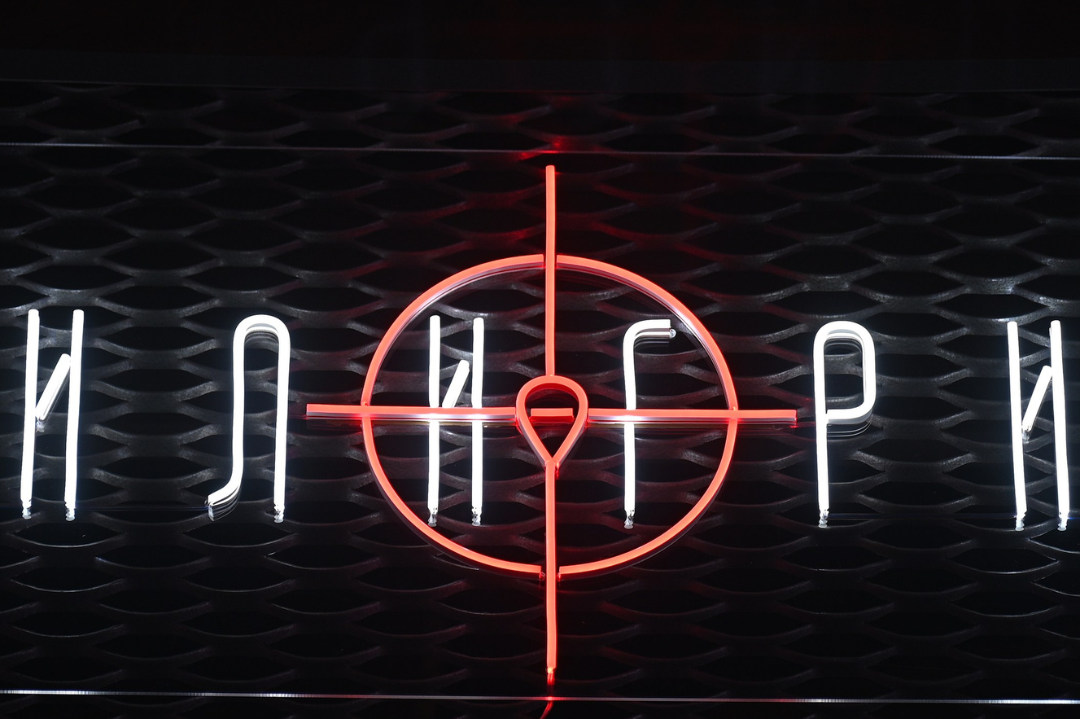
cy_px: 221
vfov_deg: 6.3
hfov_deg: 9.4
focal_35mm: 218
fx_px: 6536
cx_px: 636
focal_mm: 113
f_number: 2.8
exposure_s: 1/200
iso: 100
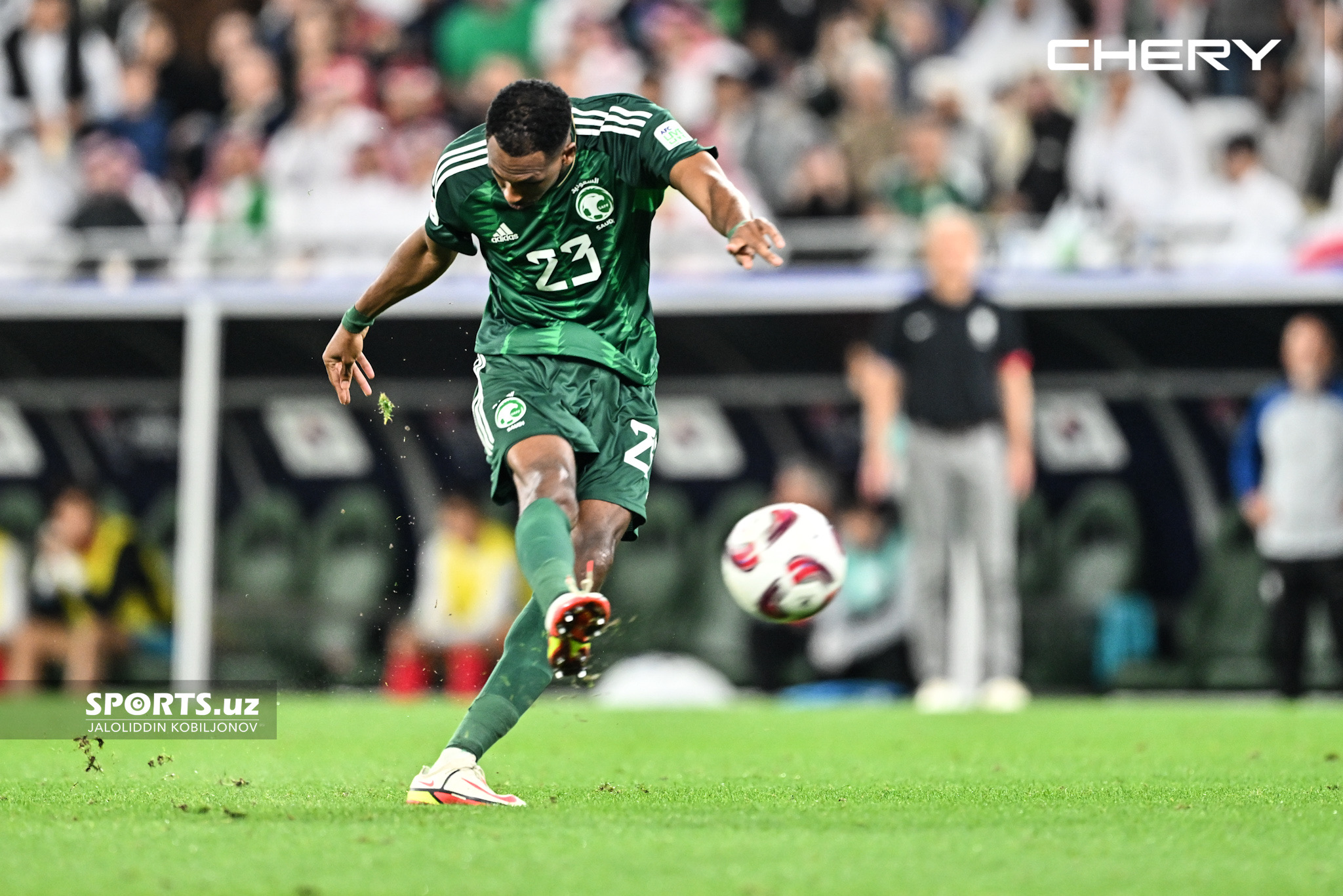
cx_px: 672
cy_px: 448
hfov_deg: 5.2
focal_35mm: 400
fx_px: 14923
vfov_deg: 3.4
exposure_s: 1/1000
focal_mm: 400
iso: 1600
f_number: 2.8
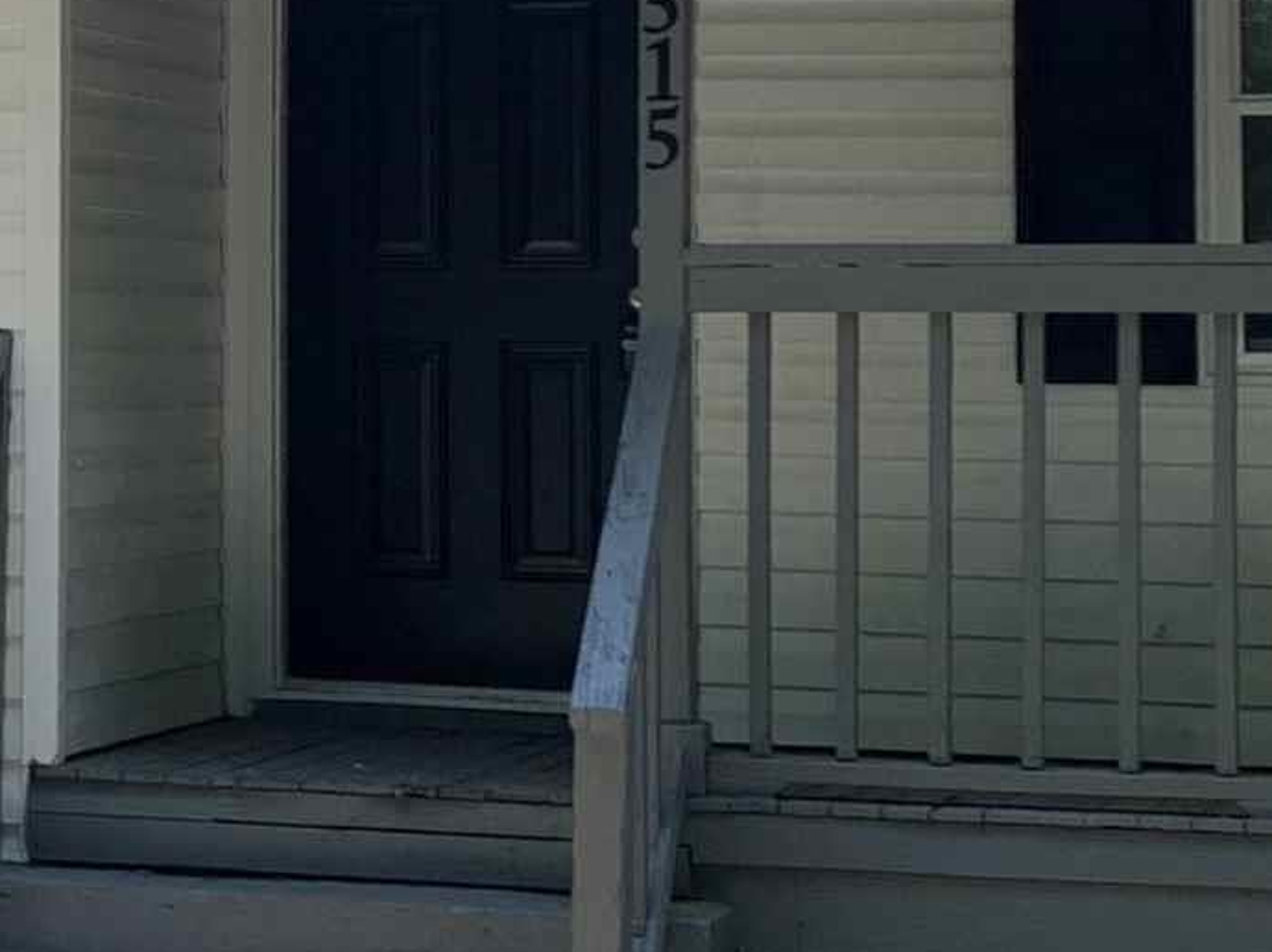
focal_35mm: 116
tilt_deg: +4.5
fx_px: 4260
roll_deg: -1.9
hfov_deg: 16.7
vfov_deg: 12.7
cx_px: 114
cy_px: 135
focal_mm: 4.25
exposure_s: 1/664
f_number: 1.8
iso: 25
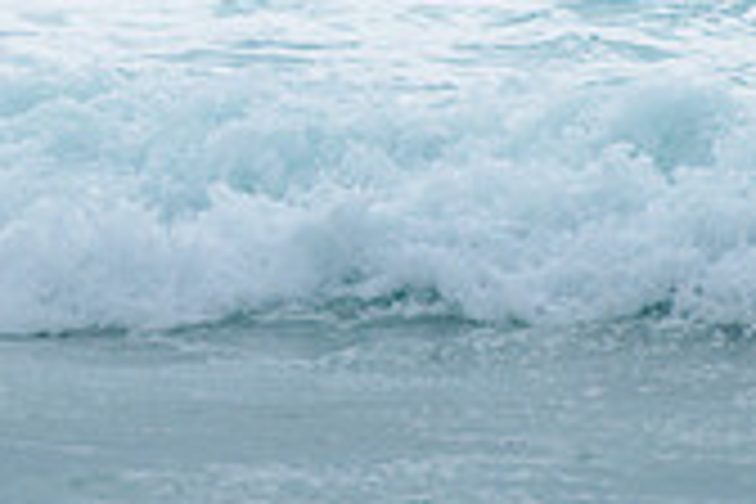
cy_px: -338
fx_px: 35466
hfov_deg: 1.2
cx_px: 474
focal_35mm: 1689
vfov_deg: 0.8
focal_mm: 400
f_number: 9
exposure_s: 1/1600
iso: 500
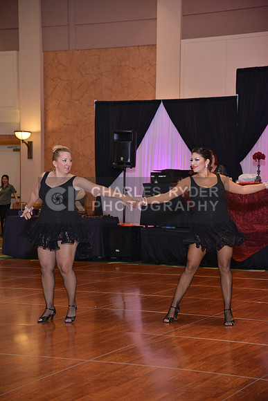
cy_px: 200
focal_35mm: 78
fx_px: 870
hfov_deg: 17.5
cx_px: 134
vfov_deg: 26.0
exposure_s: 1/250
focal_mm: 78
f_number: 4
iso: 1250
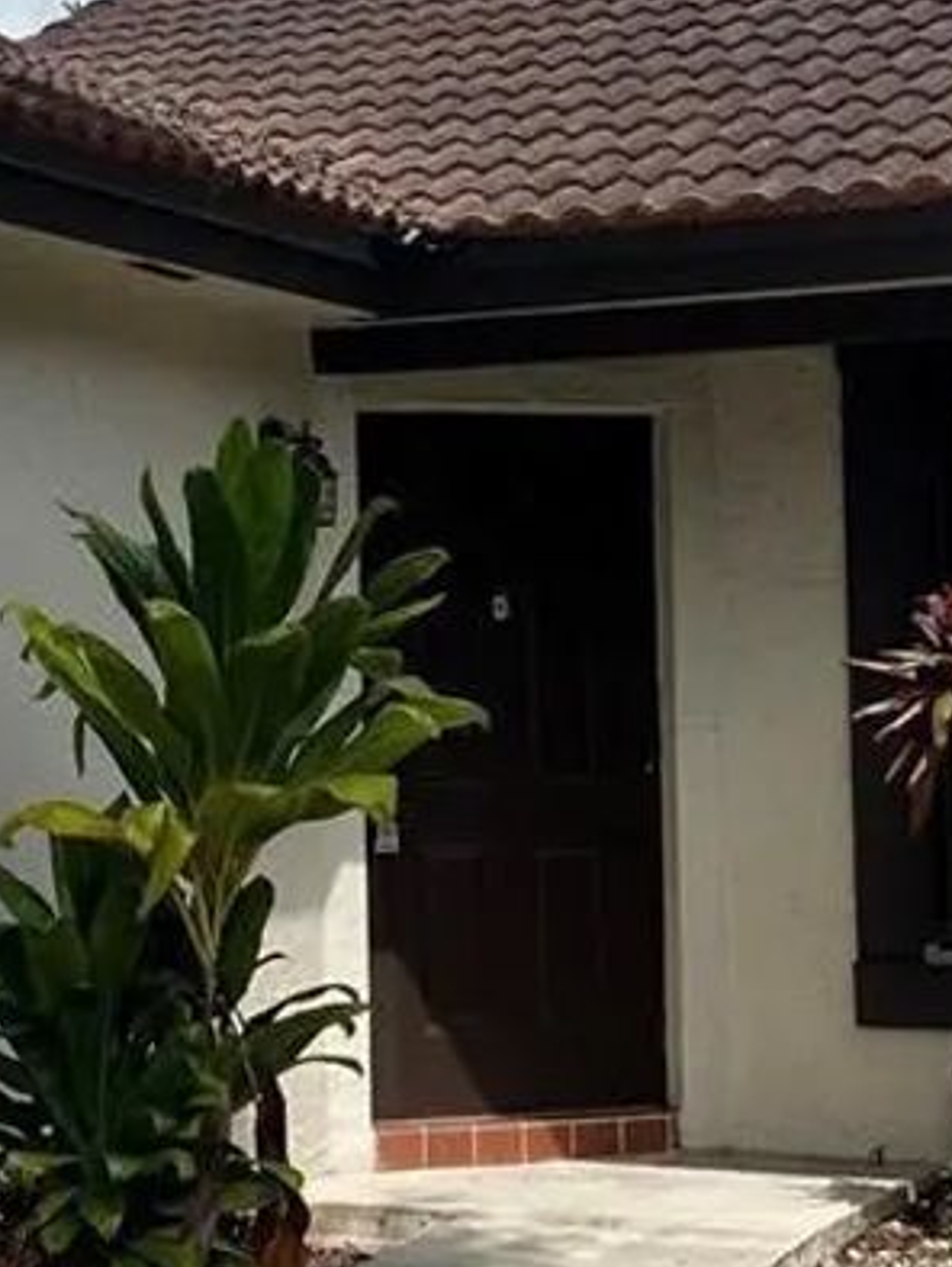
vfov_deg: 21.7
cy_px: 535
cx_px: 277
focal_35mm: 90
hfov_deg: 16.4
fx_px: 3297
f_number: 1.8
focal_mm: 4.25
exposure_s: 1/4608
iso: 32
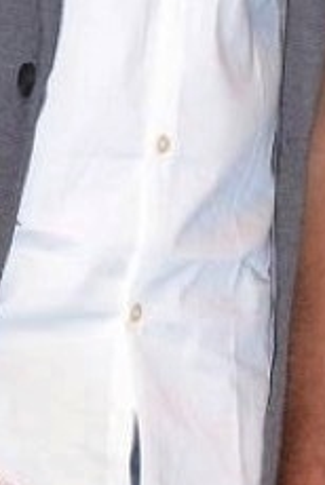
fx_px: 12717
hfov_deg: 1.5
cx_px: 270
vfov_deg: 2.2
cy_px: 490
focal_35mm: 942
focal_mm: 80
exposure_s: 1/125
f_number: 6.3
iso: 1250
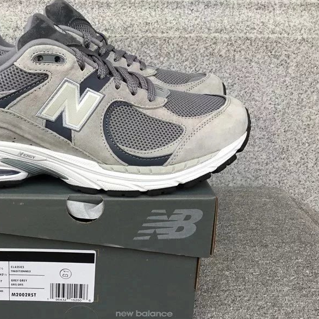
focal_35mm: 42
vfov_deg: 40.0
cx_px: 82
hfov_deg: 39.0
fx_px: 438
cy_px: 162
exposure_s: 1/100
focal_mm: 3.3
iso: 25
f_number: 2.4
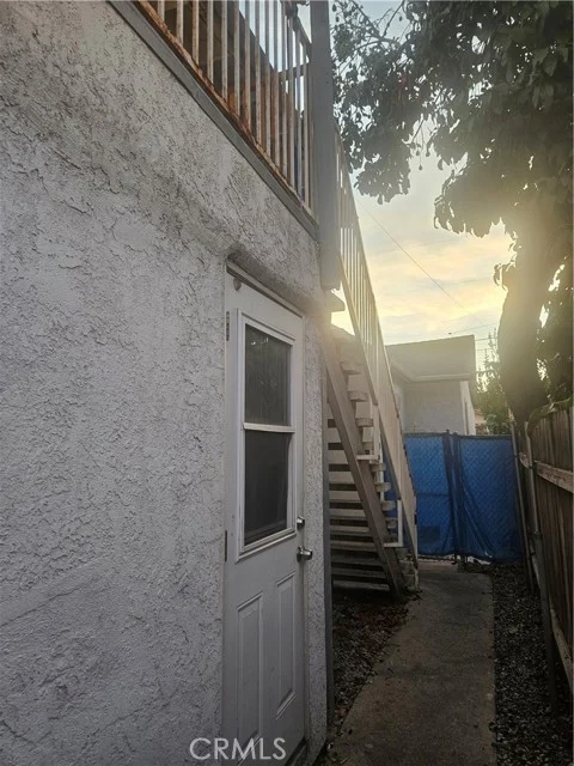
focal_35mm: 23
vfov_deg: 73.9
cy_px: 383
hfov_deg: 58.9
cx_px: 287
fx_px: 509
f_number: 1.8
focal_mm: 5.4
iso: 125
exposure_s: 1/120
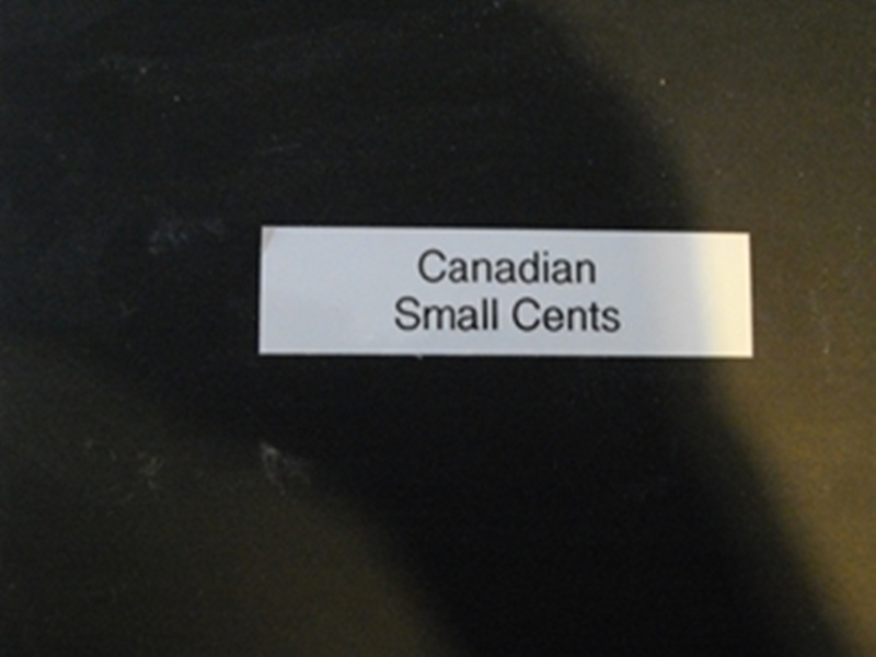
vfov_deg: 36.8
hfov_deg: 47.9
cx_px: 438
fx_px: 987
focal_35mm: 39
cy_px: 328
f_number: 3.2
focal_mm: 7.1
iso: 800
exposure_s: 1/8
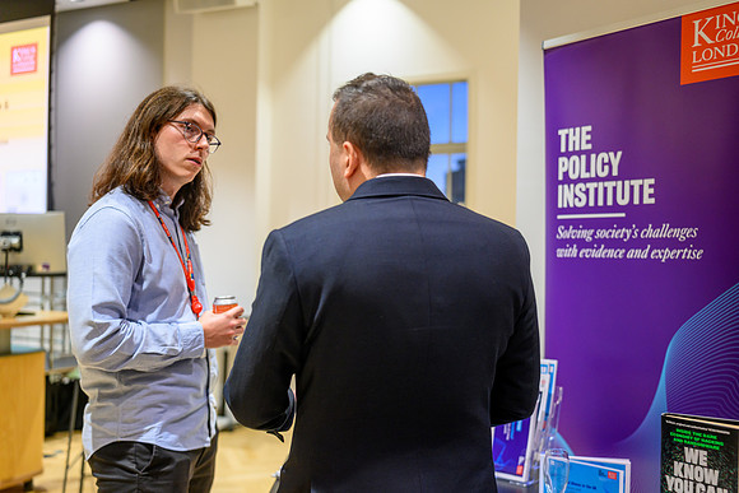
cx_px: 370
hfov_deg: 52.0
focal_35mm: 37
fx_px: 758
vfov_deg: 36.0
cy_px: 246
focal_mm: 36
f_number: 2
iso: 800
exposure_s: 1/200
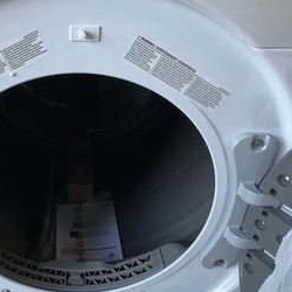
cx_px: 77
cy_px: 172
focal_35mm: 41
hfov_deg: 39.9
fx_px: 391
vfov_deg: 40.8
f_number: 1.8
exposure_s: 1/60
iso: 64
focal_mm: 3
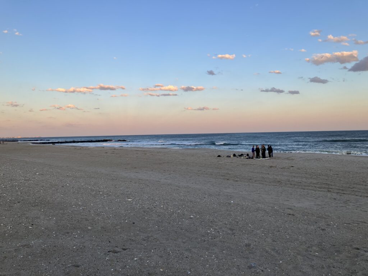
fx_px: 298
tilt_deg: -0.8
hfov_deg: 63.4
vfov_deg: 49.7
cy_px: 138
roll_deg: +1.3
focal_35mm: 28
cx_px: 184
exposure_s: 1/286
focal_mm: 3.99
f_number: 1.8
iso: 32
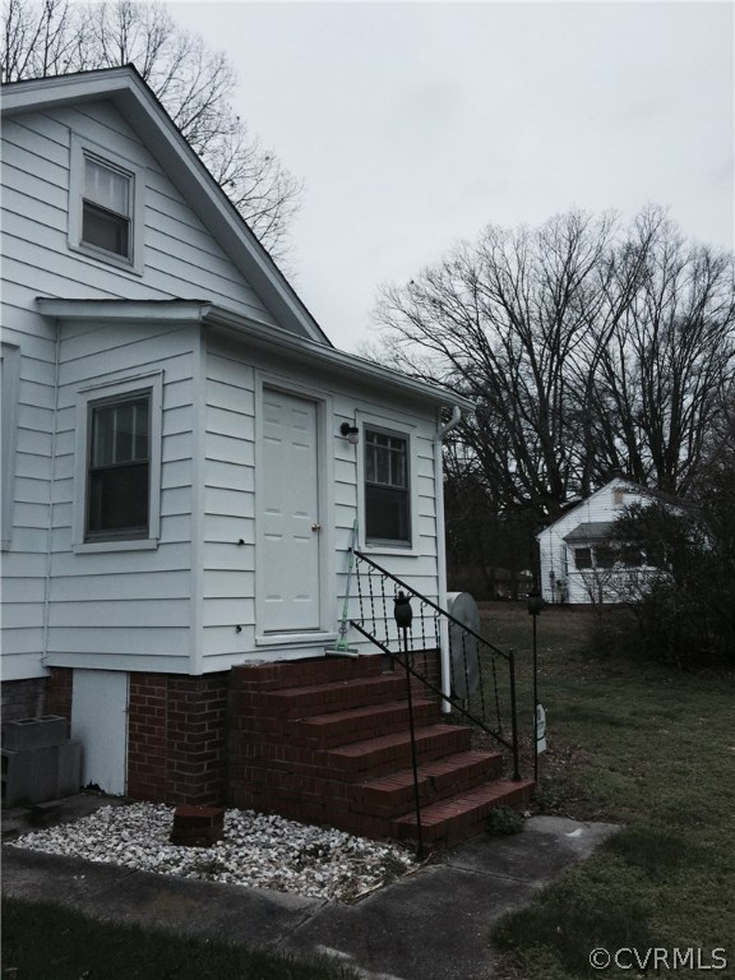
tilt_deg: +9.7
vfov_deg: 61.7
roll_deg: +2.3
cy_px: 490
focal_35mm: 29
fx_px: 821
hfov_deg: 48.2
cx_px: 368
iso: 32
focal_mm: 4.15
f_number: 2.2
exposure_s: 1/527
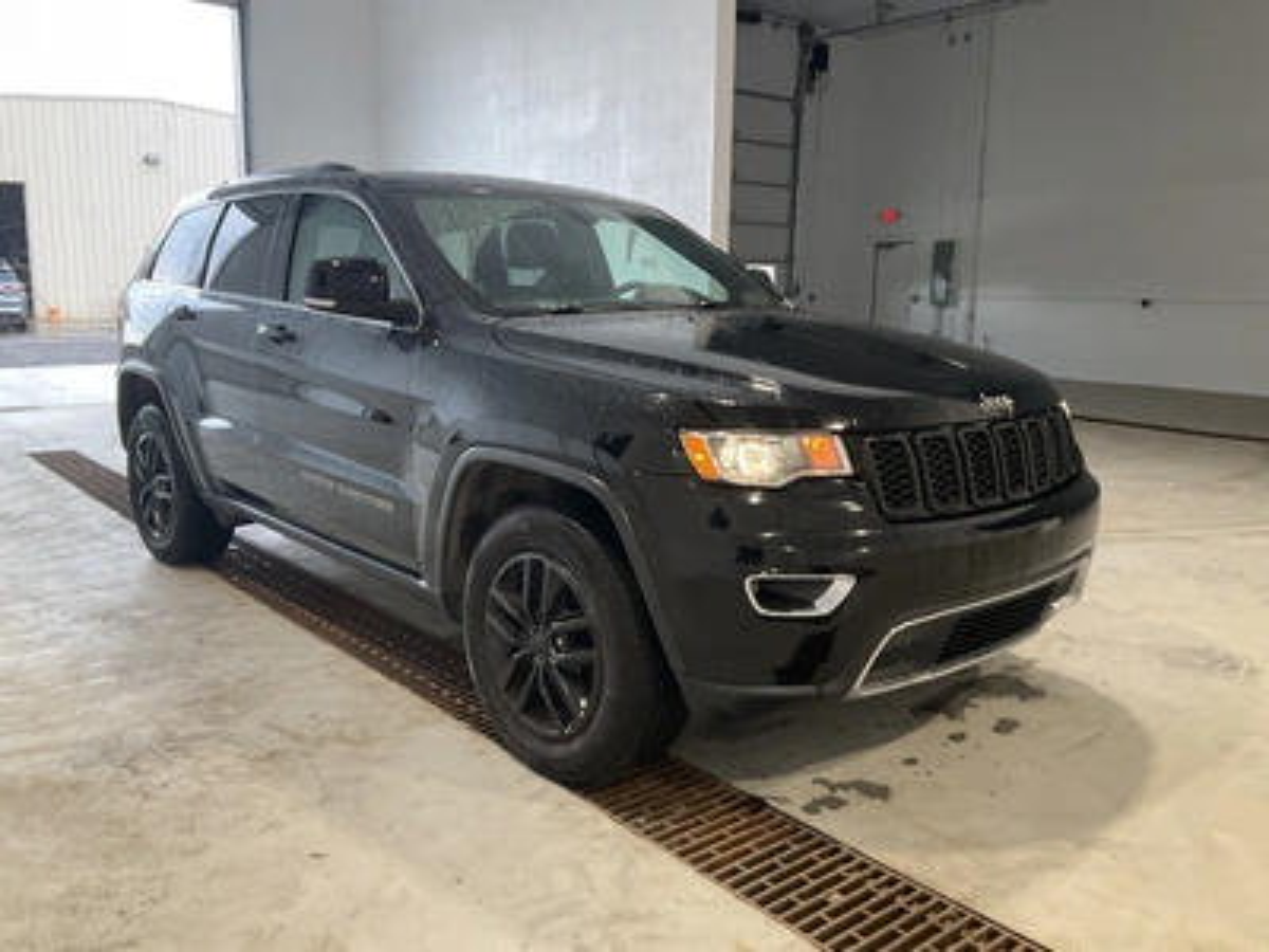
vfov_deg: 48.2
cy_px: 476
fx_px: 1063
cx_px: 634
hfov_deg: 61.7
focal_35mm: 29
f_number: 1.8
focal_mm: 3
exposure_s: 1/65
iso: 64
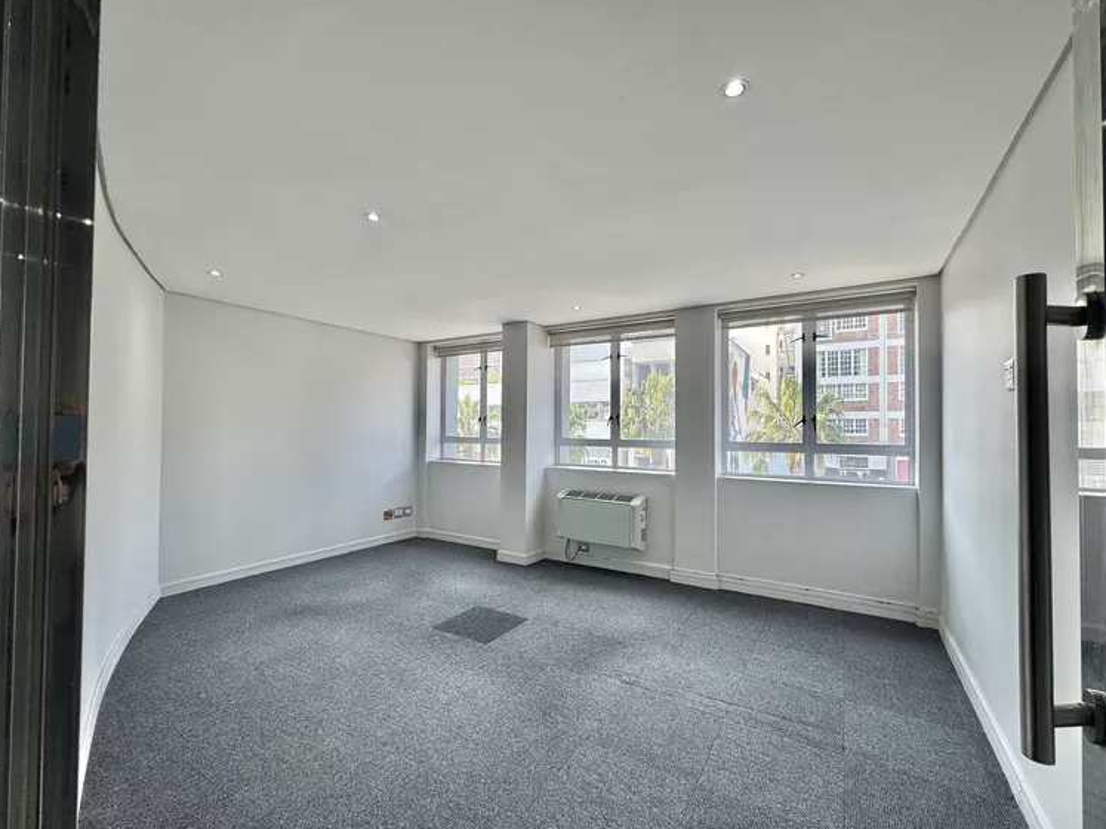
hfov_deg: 98.2
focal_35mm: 15
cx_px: 560
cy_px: 422
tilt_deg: +0.6
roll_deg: -0.8
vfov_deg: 81.7
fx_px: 479
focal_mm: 2.22
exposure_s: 1/154
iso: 40
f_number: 2.2
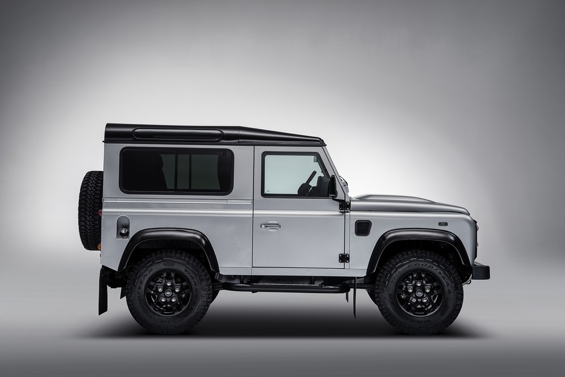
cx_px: 282
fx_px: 1099
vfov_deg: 19.5
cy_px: 188
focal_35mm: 70
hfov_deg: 28.8
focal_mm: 70
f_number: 8
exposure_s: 5
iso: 100
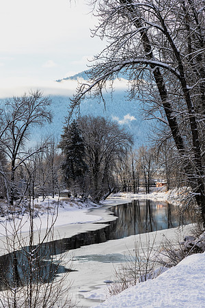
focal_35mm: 86
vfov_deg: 23.6
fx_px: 735
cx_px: 102
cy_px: 154
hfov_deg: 15.9
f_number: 8
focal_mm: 86
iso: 64
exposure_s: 1/250
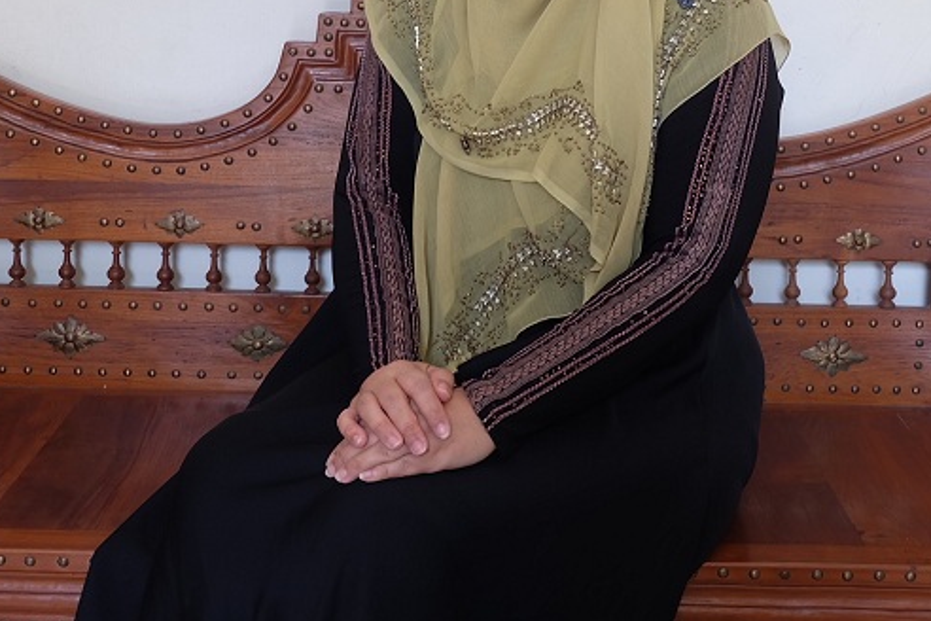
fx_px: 1655
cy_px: 61
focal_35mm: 64
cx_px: 553
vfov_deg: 20.8
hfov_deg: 31.3
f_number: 4.2
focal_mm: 23.2
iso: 200
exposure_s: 1/17
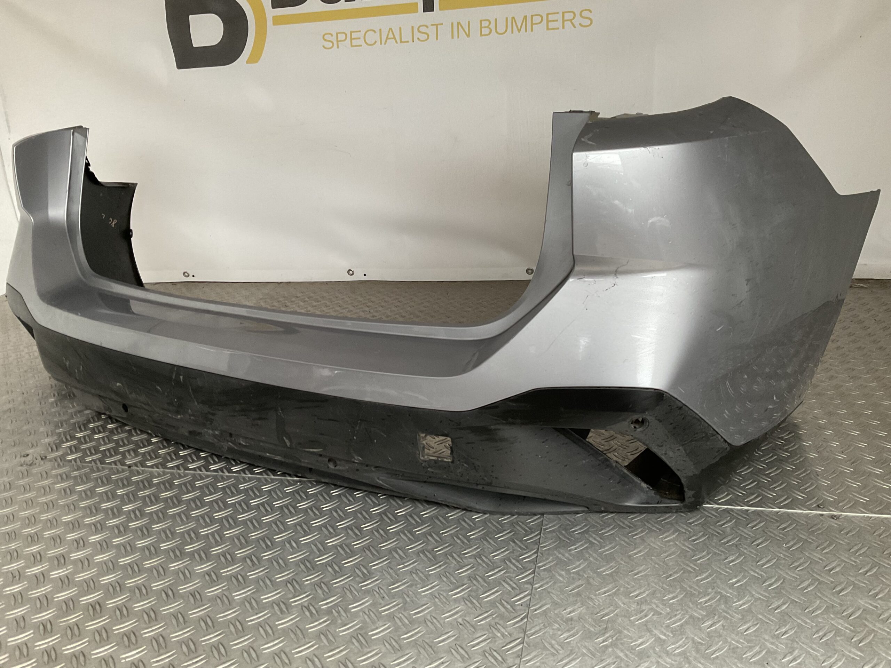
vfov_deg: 48.2
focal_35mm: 29
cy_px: 334
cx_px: 446
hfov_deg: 61.7
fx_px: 746
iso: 125
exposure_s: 1/50
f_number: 1.8
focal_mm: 3
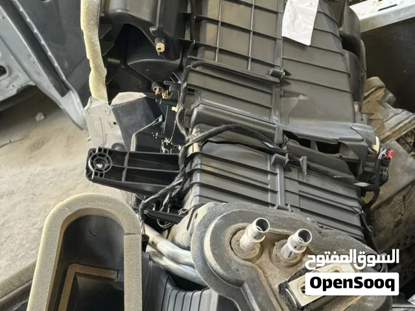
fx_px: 575
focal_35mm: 48
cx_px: 208
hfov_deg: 39.7
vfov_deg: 30.3
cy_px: 156
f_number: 1.78
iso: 320
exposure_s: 1/40
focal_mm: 6.76
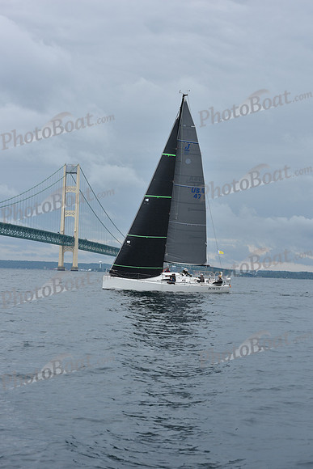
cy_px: 234
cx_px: 156
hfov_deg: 16.1
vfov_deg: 23.9
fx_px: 1108
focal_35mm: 85
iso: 250
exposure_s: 1/800
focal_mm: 85
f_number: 7.1
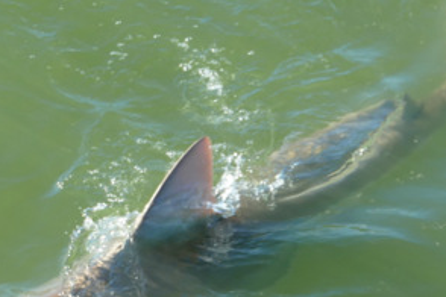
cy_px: 219
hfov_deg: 20.7
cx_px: 147
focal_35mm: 98
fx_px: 1214
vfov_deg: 13.9
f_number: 3.3
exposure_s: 1/400
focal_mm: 17.54
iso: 125
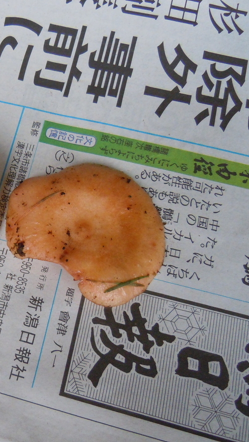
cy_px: 223
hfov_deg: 25.2
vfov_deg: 46.4
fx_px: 517
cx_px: -25
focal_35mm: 44
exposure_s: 1/125
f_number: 3.5
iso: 500
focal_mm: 5.4
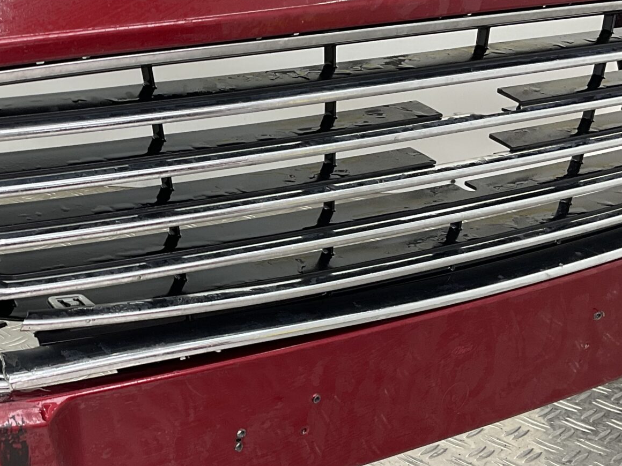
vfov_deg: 22.9
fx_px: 1150
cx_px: 121
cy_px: 275
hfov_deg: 29.5
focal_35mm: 64
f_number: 1.8
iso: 50
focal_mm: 3
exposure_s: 1/120
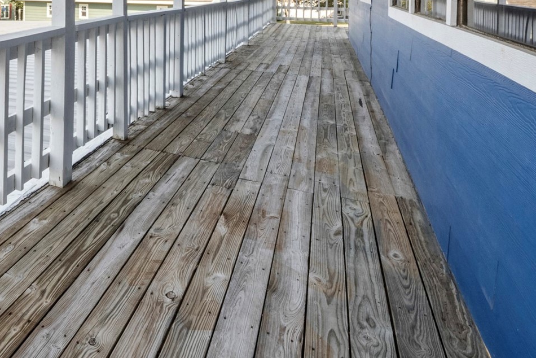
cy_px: -19
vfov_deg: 36.1
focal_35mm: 32
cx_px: 6
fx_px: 477
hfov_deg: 48.8
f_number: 9
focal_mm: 14
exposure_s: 1/30
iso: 800
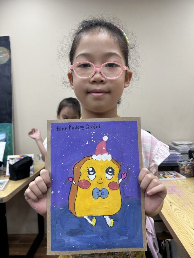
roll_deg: +2.1
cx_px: 97
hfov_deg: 53.1
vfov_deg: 67.3
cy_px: 129
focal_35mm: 26
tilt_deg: -3.7
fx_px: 194
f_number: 1.5
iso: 50
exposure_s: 1/100
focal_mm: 5.7
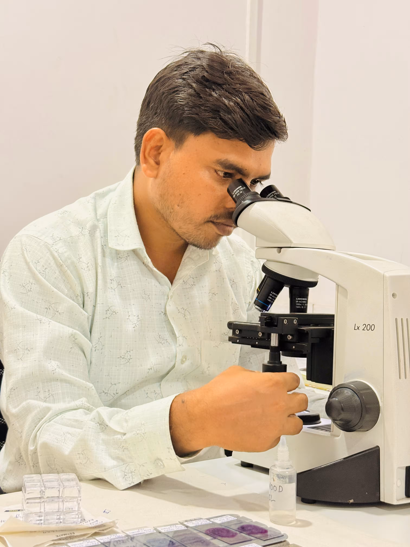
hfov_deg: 30.3
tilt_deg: -0.1
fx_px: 758
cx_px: 205
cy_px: 274
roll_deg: -2.7
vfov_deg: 39.7
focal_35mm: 48
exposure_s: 1/50
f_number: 1.78
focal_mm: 6.76
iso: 125
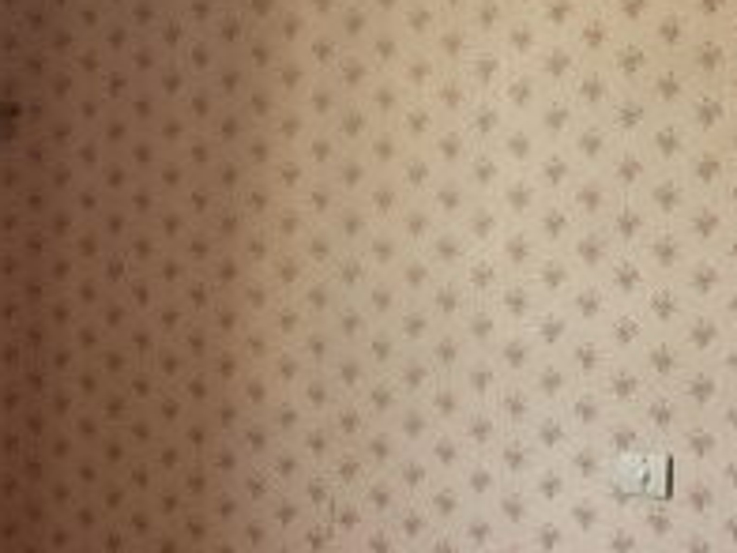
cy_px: 387
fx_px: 2257
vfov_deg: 13.9
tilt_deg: -4.3
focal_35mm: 106
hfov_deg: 18.5
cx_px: 222
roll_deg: -0.2
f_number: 1.6
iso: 64
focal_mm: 5.1
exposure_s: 1/121
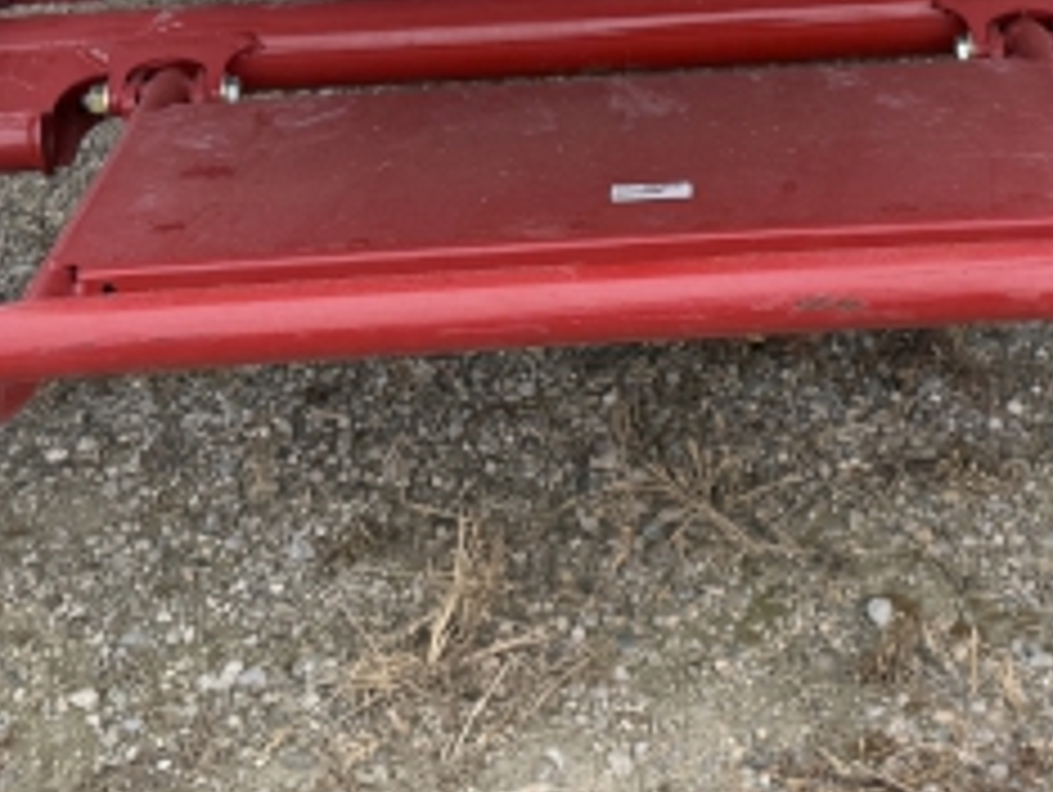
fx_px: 2497
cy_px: -256
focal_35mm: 82
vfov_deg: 16.9
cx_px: 616
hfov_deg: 23.8
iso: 80
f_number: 1.78
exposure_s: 1/491
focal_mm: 6.76
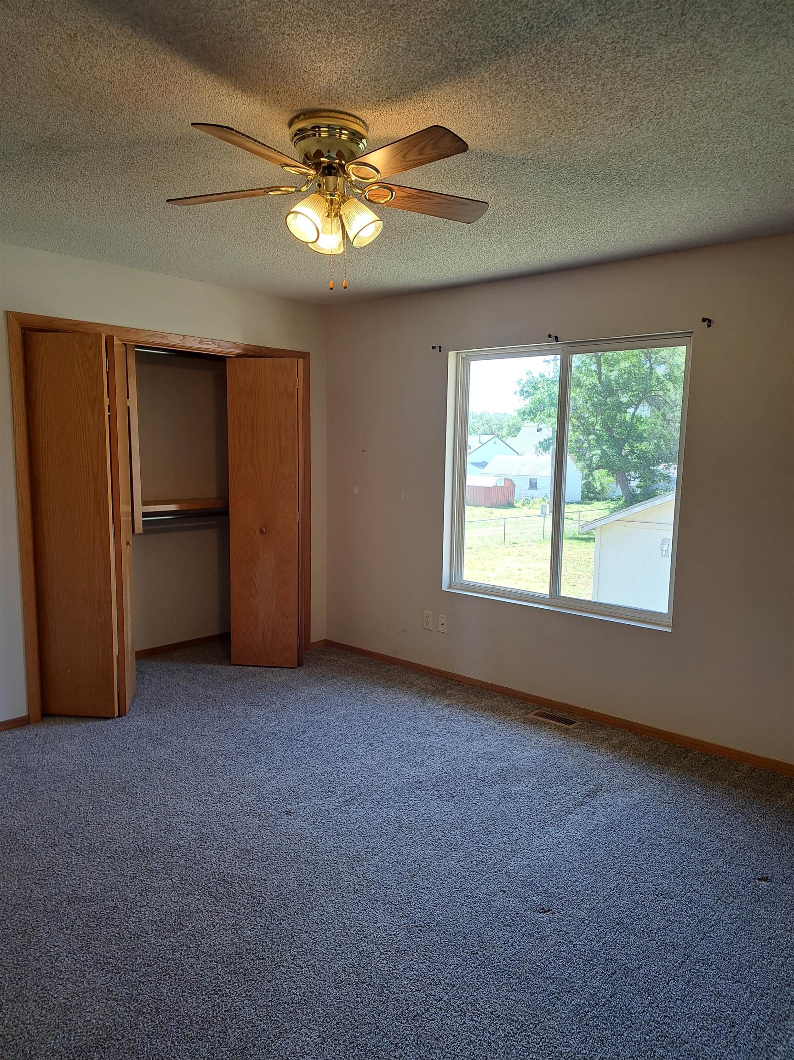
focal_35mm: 24
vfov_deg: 71.6
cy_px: 530
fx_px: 734
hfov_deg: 56.8
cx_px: 397
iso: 50
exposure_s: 1/60
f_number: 1.8
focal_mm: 5.23
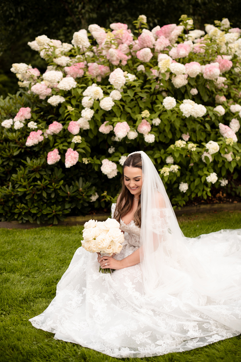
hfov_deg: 26.9
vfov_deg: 39.6
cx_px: 120
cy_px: 181
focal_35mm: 50
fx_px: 503
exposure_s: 1/400
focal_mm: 50
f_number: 2.5
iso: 220
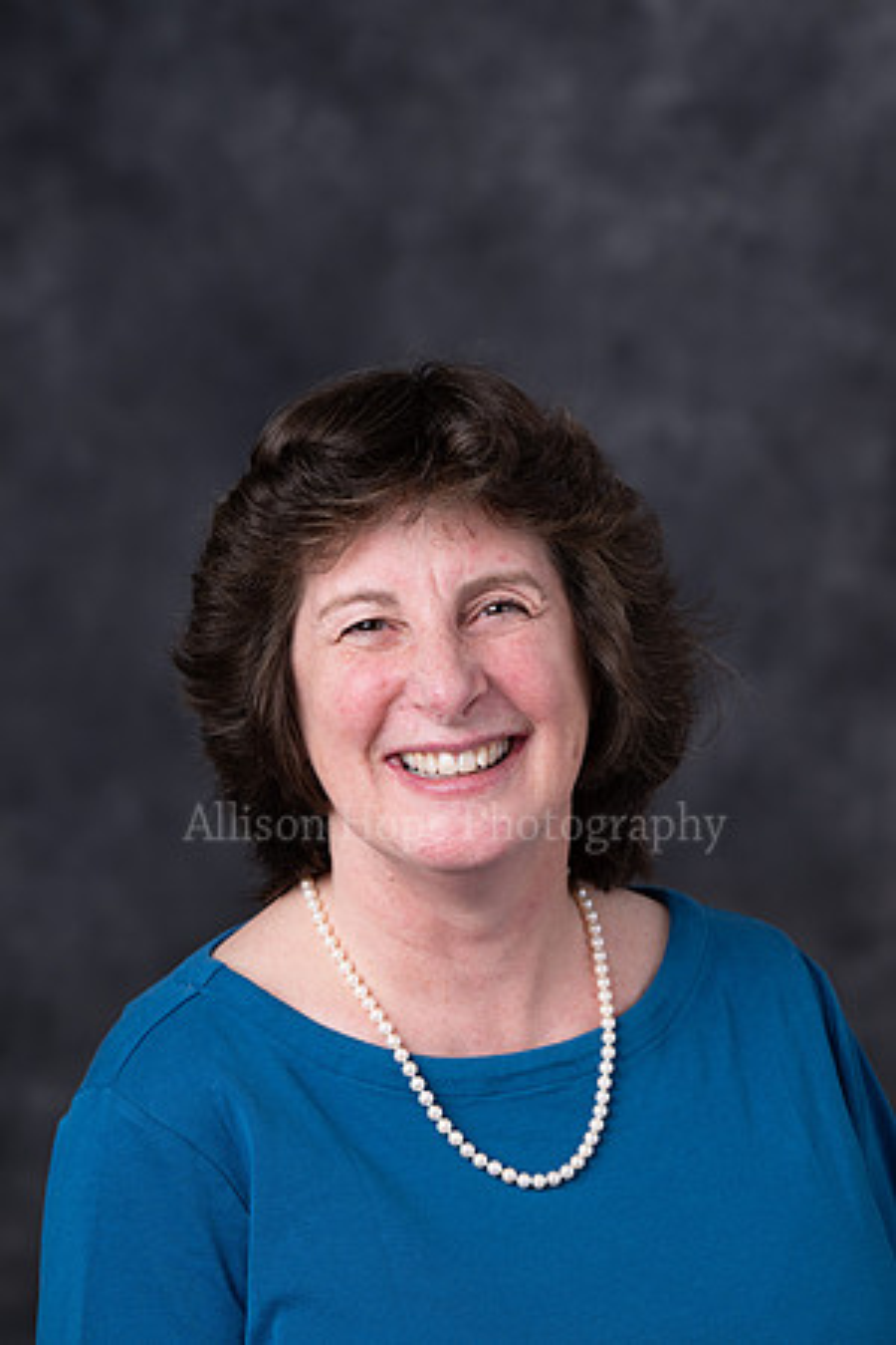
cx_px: 448
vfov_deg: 14.2
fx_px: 5413
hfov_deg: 9.5
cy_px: 672
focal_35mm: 145
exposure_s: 1/160
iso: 200
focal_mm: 145
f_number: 7.1
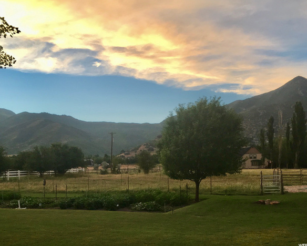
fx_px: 282
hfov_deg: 57.1
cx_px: 147
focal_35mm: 31
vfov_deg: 47.2
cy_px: 121
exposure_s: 1/120
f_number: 2.2
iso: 32
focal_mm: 4.15
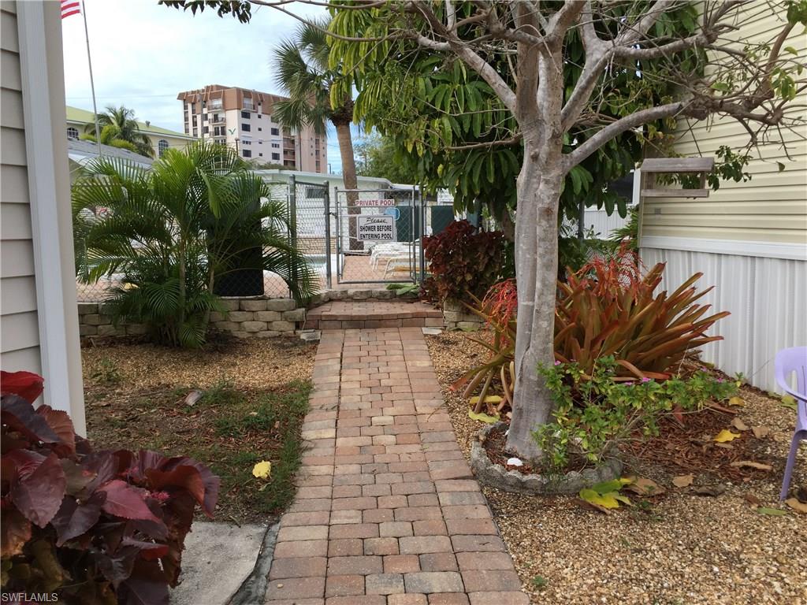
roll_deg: -0.9
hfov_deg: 61.7
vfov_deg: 48.2
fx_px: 676
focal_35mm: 29
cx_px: 404
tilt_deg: -6.9
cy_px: 302
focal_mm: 4.15
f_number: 2.2
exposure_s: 1/879
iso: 32
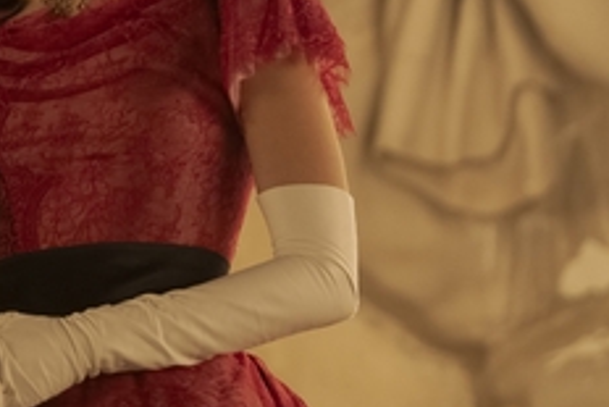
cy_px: 35
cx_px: -192
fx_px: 9242
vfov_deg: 2.5
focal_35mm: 546
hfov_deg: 3.8
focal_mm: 198
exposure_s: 1/100
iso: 6400
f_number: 4
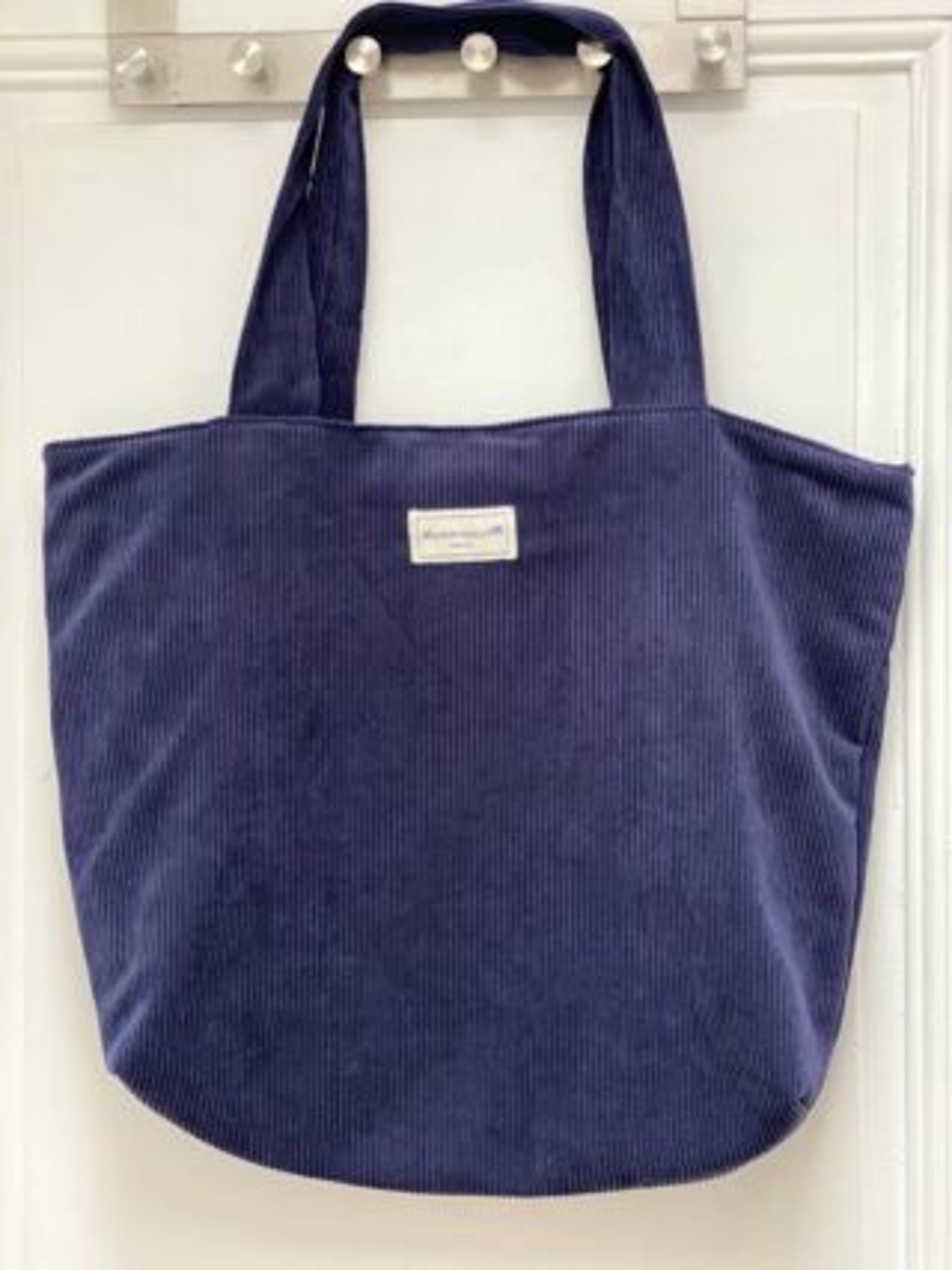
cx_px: 476
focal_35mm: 52
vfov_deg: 36.8
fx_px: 1908
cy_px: 635
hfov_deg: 28.0
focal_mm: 6
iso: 160
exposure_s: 1/40
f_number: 2
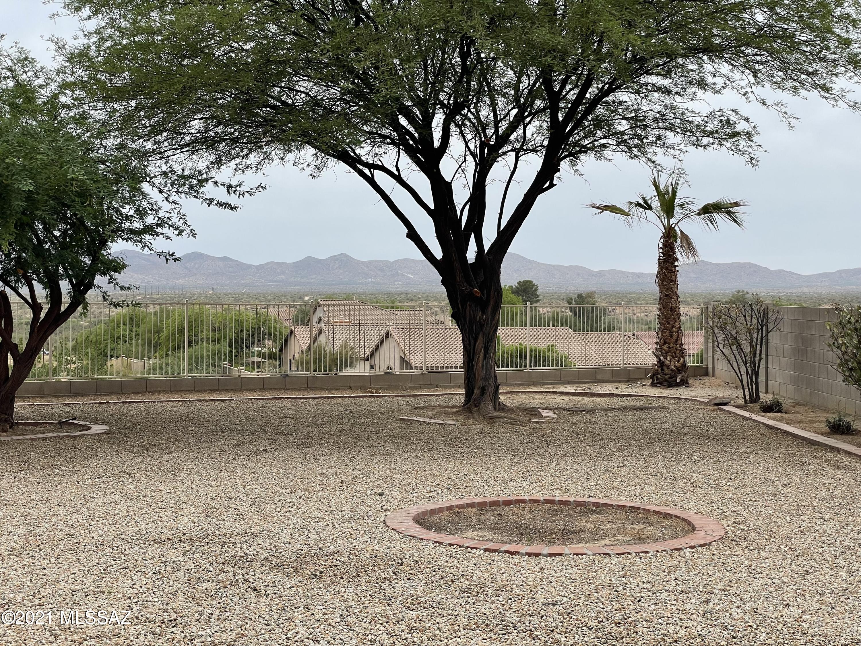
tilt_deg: +0.6
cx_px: 430
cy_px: 323
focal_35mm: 52
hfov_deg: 36.8
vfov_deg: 28.0
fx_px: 1293
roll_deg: +0.4
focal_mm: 6
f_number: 2
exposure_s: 1/716
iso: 25
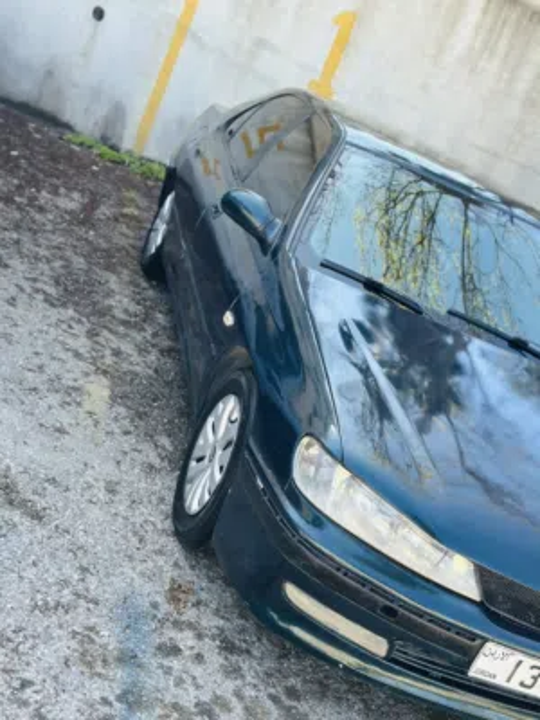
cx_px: 270
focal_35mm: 48
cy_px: 360
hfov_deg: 30.3
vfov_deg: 39.7
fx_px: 998
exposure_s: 1/538
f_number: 1.78
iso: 80
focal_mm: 6.86
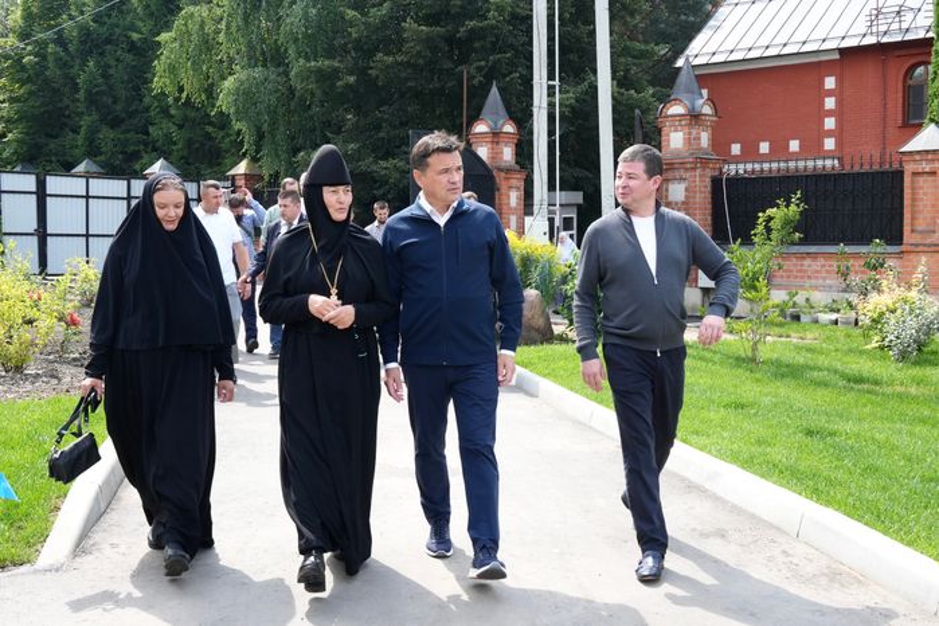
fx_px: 1017
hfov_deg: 49.6
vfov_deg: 34.2
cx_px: 470
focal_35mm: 39
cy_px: 313
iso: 500
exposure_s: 1/250
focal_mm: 26
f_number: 9
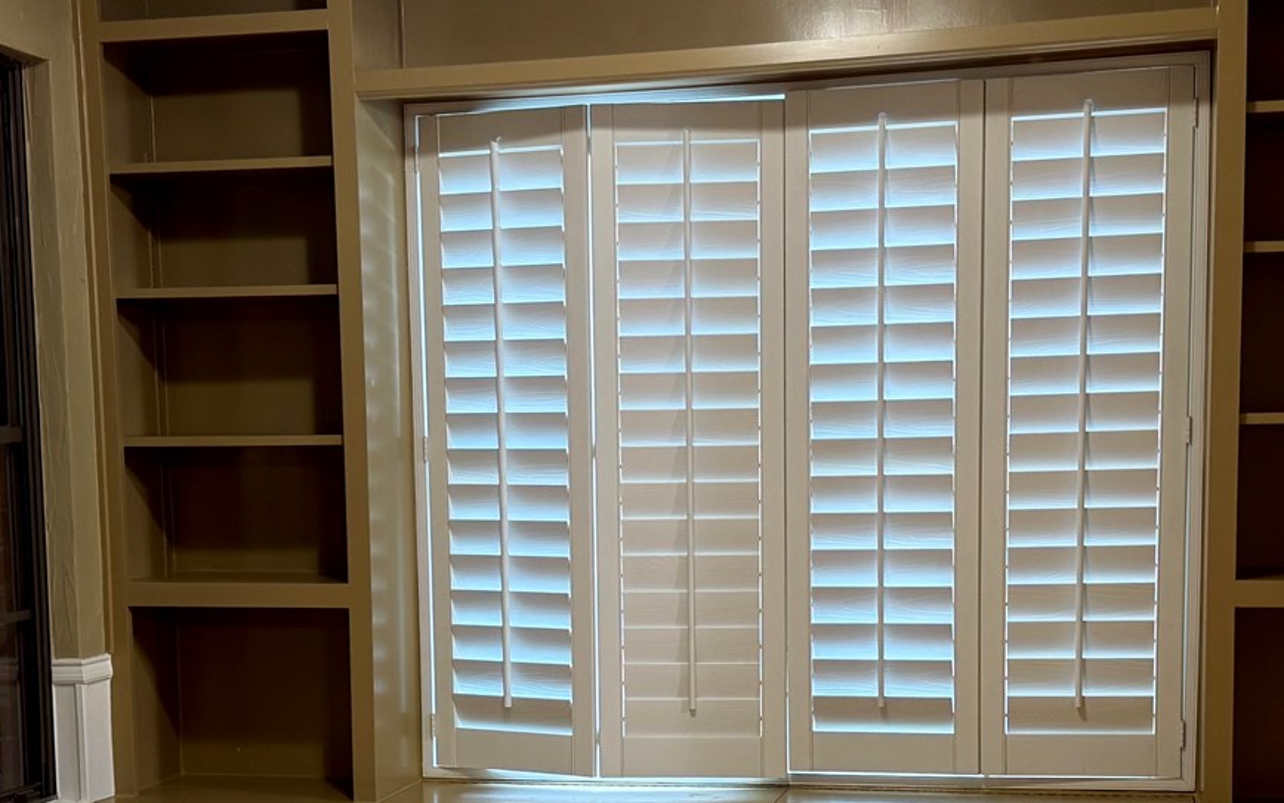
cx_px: 606
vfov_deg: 21.3
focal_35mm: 60
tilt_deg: -6.7
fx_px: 2100
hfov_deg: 34.0
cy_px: 673
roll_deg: +0.6
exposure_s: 1/60
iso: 160
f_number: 1.78
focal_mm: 6.76
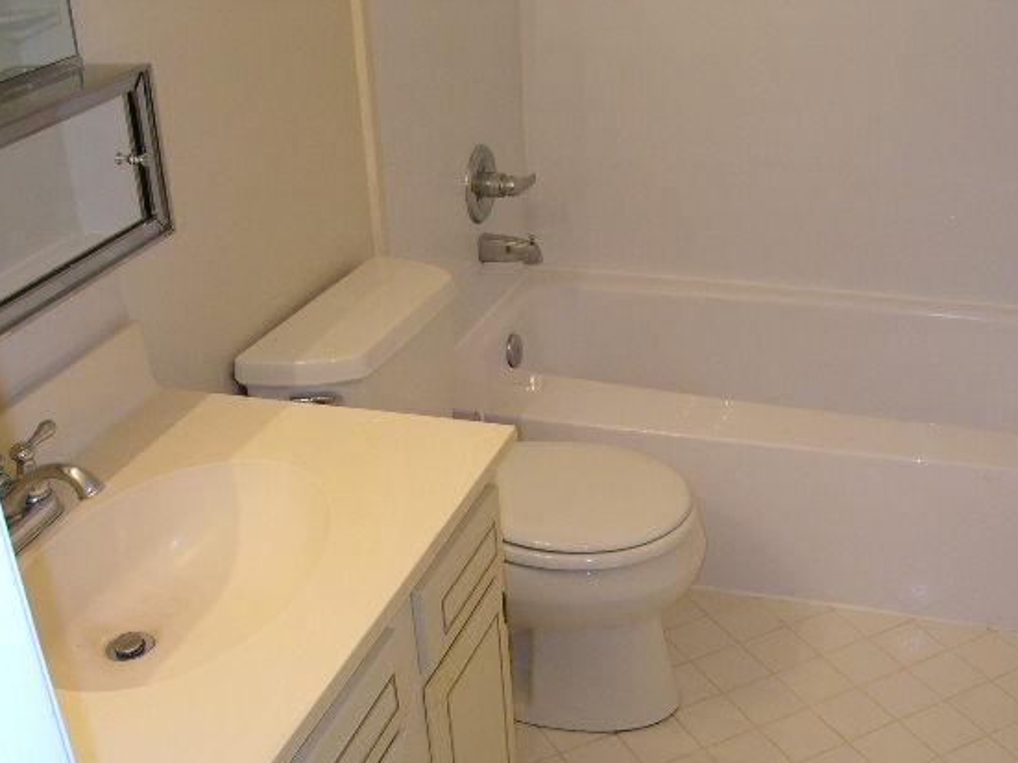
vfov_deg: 33.5
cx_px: 499
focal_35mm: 43
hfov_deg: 43.9
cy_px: 438
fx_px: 1264
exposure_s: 1/30
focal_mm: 5.6
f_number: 2.7
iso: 100
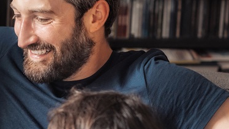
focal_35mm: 140
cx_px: -31
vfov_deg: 8.6
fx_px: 850
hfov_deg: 14.9
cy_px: 126
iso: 500
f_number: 2.5
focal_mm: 50
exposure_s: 1/160
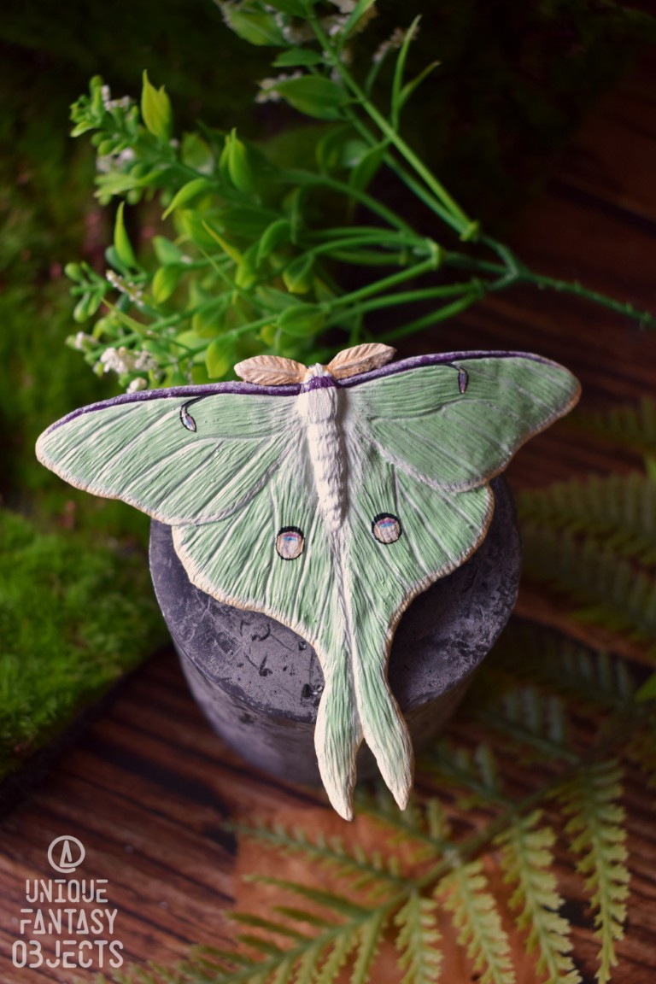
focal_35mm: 46
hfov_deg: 28.9
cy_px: 492
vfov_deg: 42.3
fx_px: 1271
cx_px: 328
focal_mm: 31
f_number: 4.2
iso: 450
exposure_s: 1/60
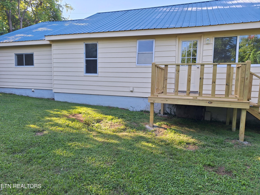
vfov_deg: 58.9
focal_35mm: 23
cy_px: 98
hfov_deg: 73.9
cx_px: 130
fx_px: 173
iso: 40
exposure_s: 1/465
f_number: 1.8
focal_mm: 5.54
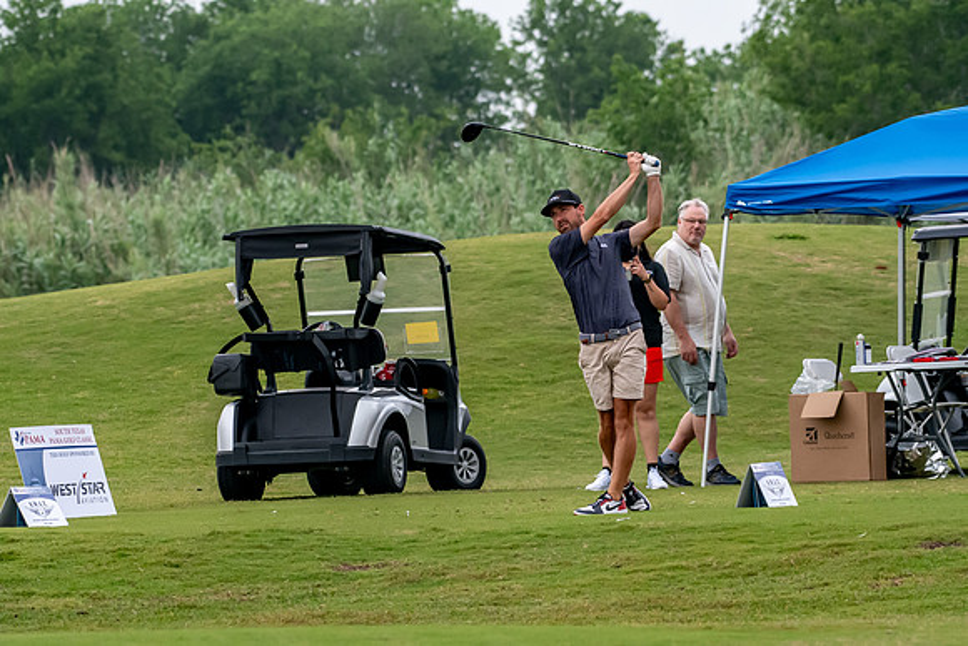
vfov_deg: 4.6
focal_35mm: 300
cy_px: 323
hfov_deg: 6.9
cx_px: 484
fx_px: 8068
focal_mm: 200
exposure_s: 1/2000
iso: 1600
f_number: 5.6
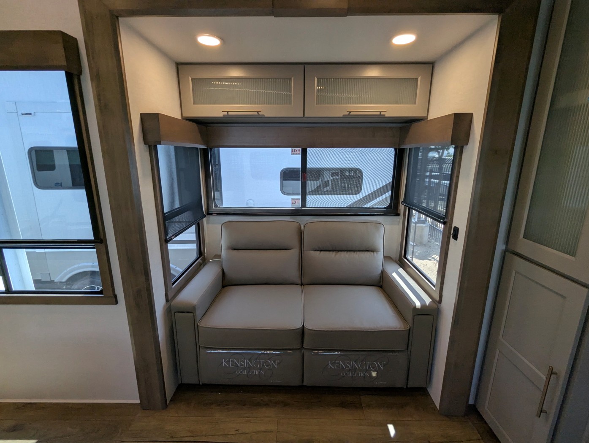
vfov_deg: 78.2
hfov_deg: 94.4
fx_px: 273
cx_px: 294
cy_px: 222
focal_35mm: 16
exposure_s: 1/168
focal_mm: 2.35
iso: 125
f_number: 2.2
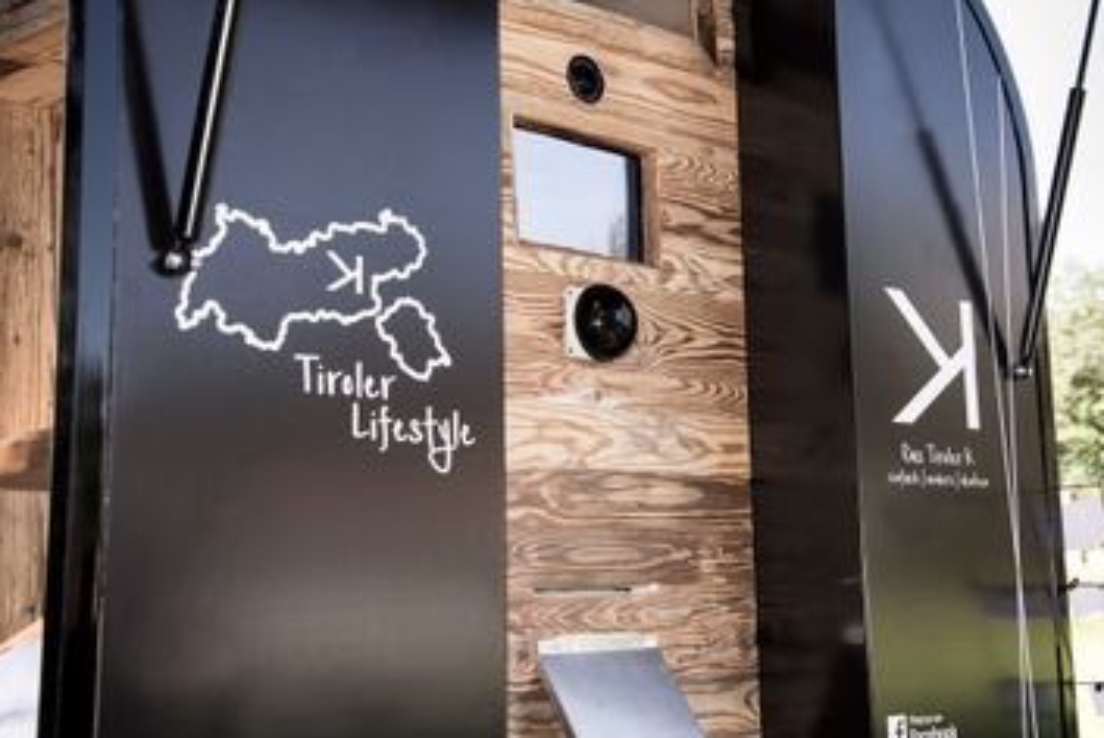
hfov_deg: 33.9
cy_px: 281
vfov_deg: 23.4
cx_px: 788
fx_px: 1780
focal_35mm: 58
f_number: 5.6
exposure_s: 1/200
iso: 400
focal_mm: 40
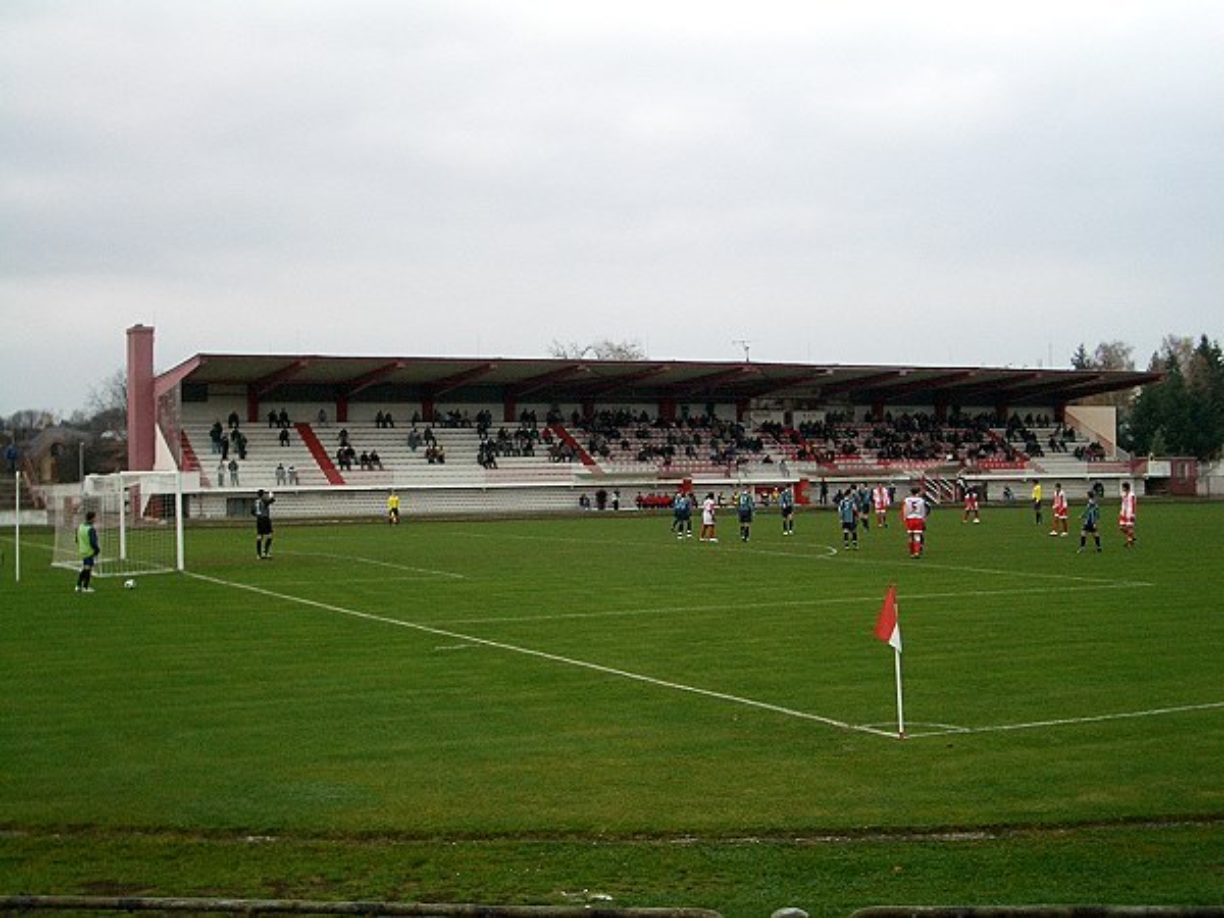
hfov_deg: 38.9
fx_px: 1733
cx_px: 612
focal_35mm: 49
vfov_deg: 29.7
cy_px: 459
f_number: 3.1
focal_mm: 8.2
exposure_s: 1/100
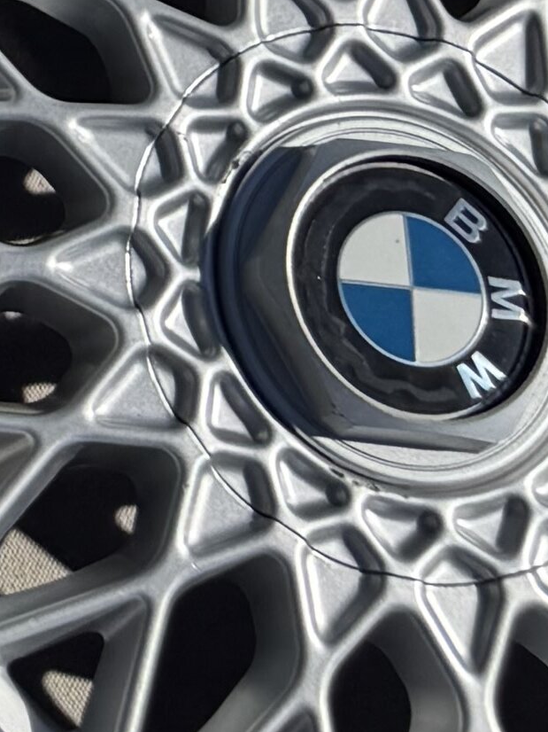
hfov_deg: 8.0
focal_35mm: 166
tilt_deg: -57.2
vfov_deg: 10.3
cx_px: -952
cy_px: -1008
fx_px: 3506
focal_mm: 6.76
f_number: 1.78
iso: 80
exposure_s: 1/8130
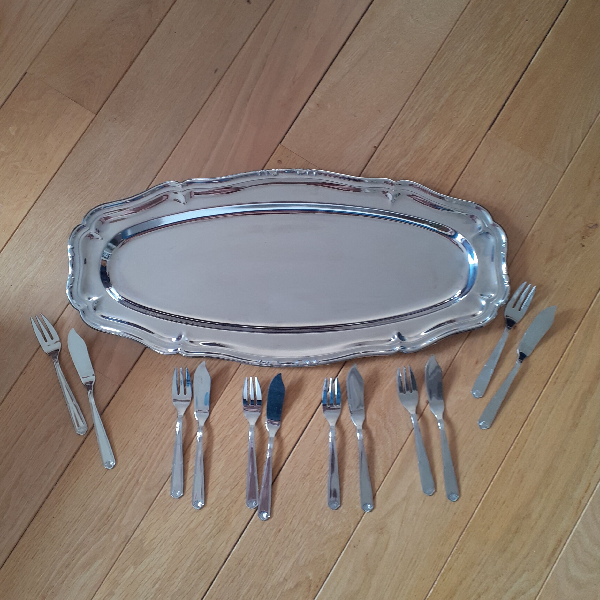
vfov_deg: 51.1
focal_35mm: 32
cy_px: 292
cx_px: 300
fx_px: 628
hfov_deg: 51.1
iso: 50
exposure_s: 1/50
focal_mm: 3.6
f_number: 1.9
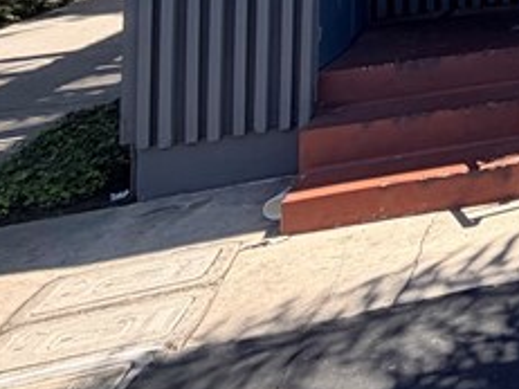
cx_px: 980
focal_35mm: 62
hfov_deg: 20.1
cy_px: -243
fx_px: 929
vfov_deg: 19.6
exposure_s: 1/770
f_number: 2.2
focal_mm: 2.22
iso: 40
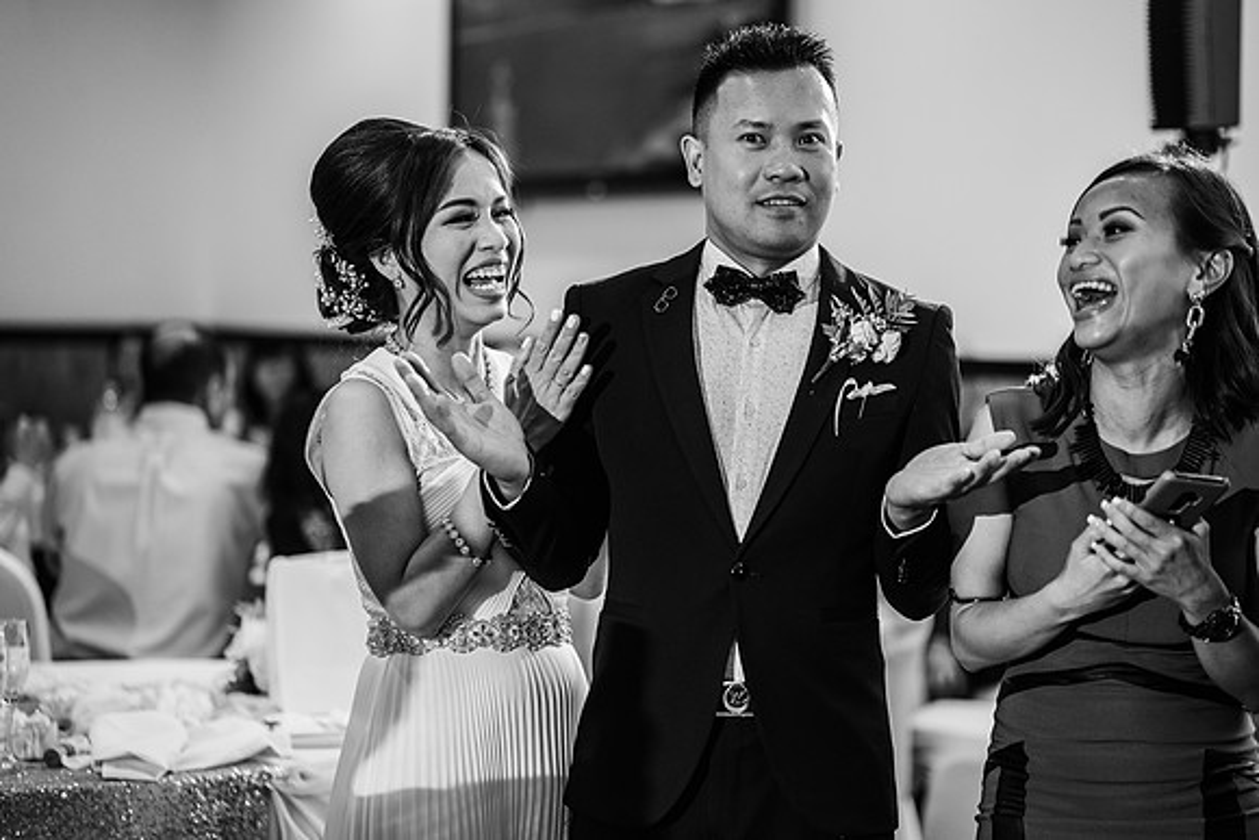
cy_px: 420
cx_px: 630
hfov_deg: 23.9
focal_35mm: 85
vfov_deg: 16.1
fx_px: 2973
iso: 1250
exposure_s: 1/160
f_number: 2
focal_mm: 85
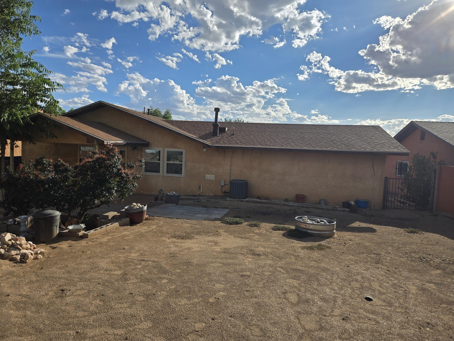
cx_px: 227
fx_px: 302
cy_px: 170
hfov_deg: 73.9
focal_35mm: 23
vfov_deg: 58.9
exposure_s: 1/2921
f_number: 1.8
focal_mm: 5.4
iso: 32
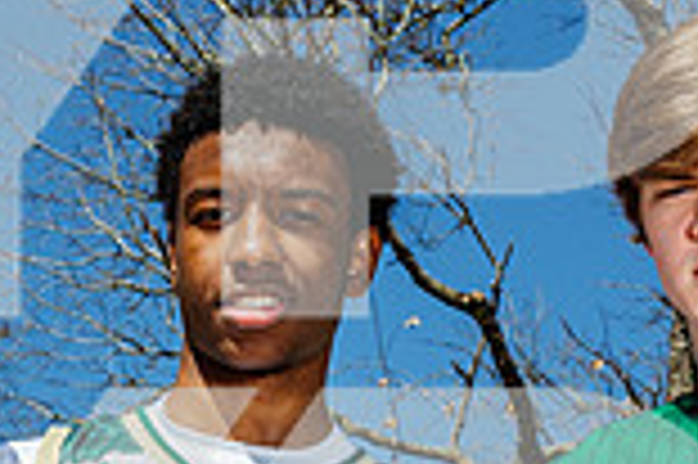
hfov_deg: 15.6
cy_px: 628
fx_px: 2537
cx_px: 149
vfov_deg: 10.2
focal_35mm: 131
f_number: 11
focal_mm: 35
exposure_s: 1/125
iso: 100
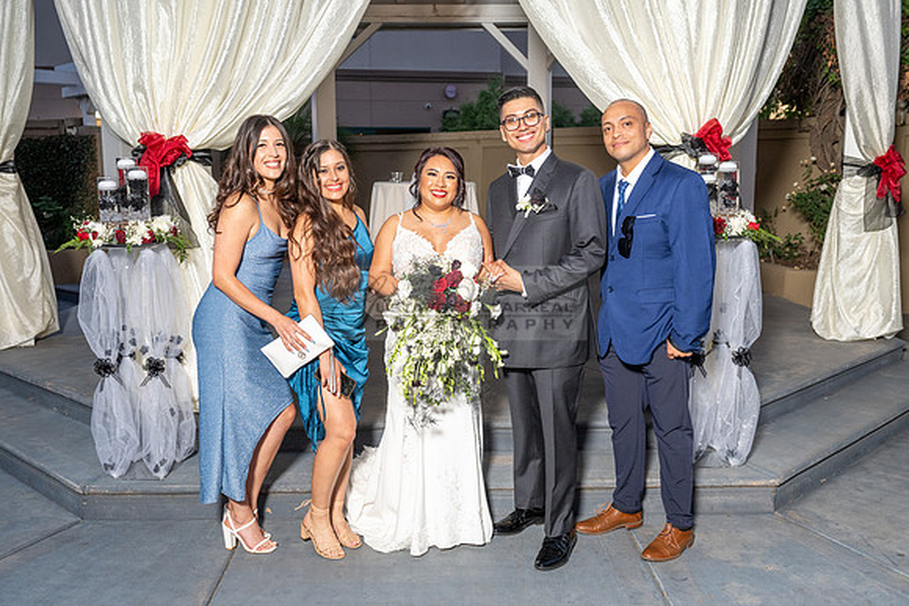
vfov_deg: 37.0
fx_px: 906
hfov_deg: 53.3
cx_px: 441
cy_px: 307
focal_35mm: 36
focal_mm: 34
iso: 640
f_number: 4.5
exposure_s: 1/200
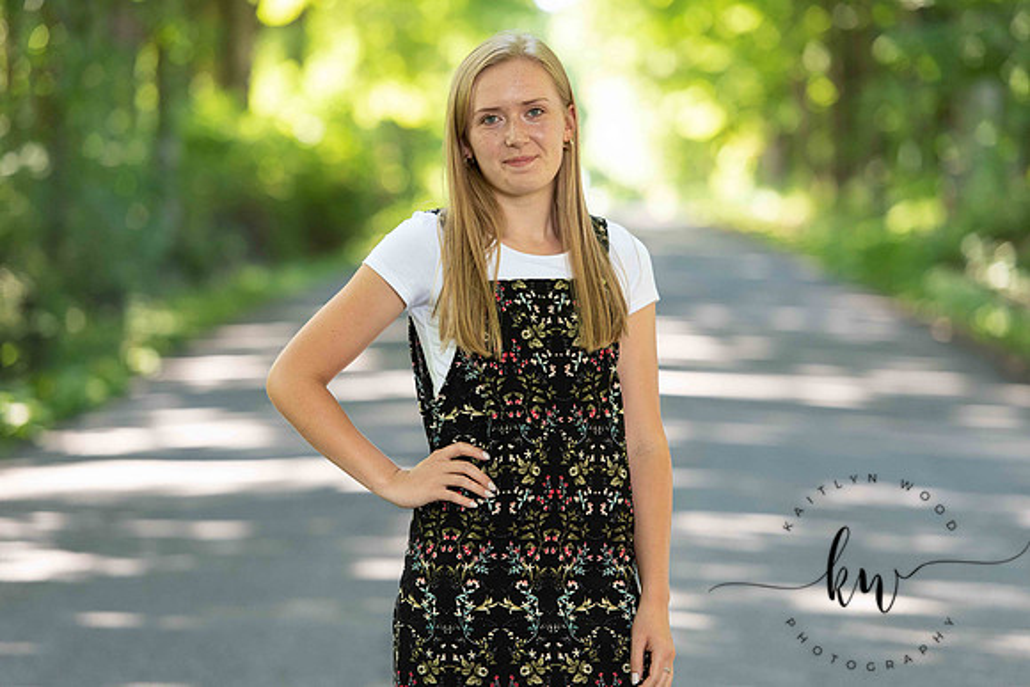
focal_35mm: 165
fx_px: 4722
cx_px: 515
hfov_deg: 12.4
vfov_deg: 8.3
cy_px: 344
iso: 640
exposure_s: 1/200
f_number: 3.5
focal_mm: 165
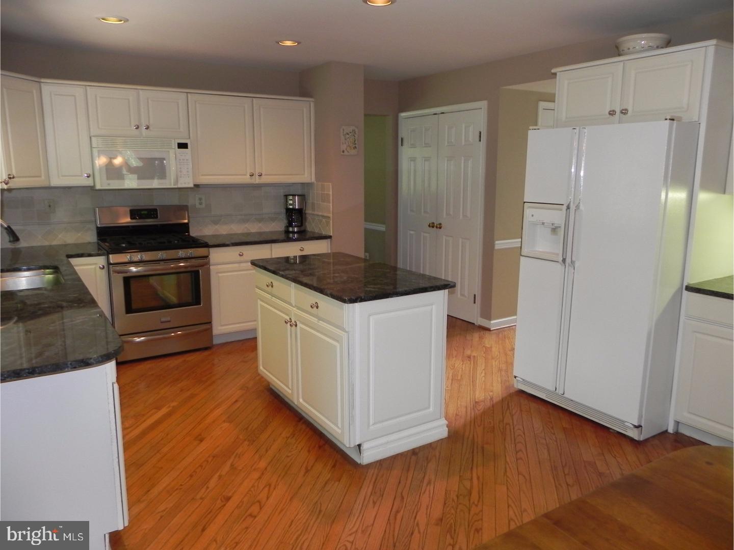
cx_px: 367
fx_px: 551
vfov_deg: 53.1
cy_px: 275
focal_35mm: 26
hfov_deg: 67.3
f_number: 2.8
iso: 200
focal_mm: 4.6
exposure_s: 1/30
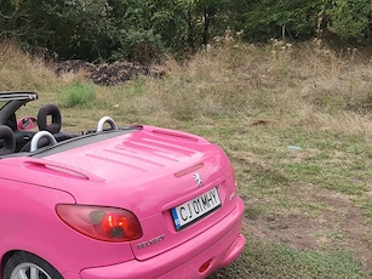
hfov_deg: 39.1
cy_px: 149
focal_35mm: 45
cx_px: 38
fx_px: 483
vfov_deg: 32.1
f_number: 1.7
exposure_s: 1/100
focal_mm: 5.35
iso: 125
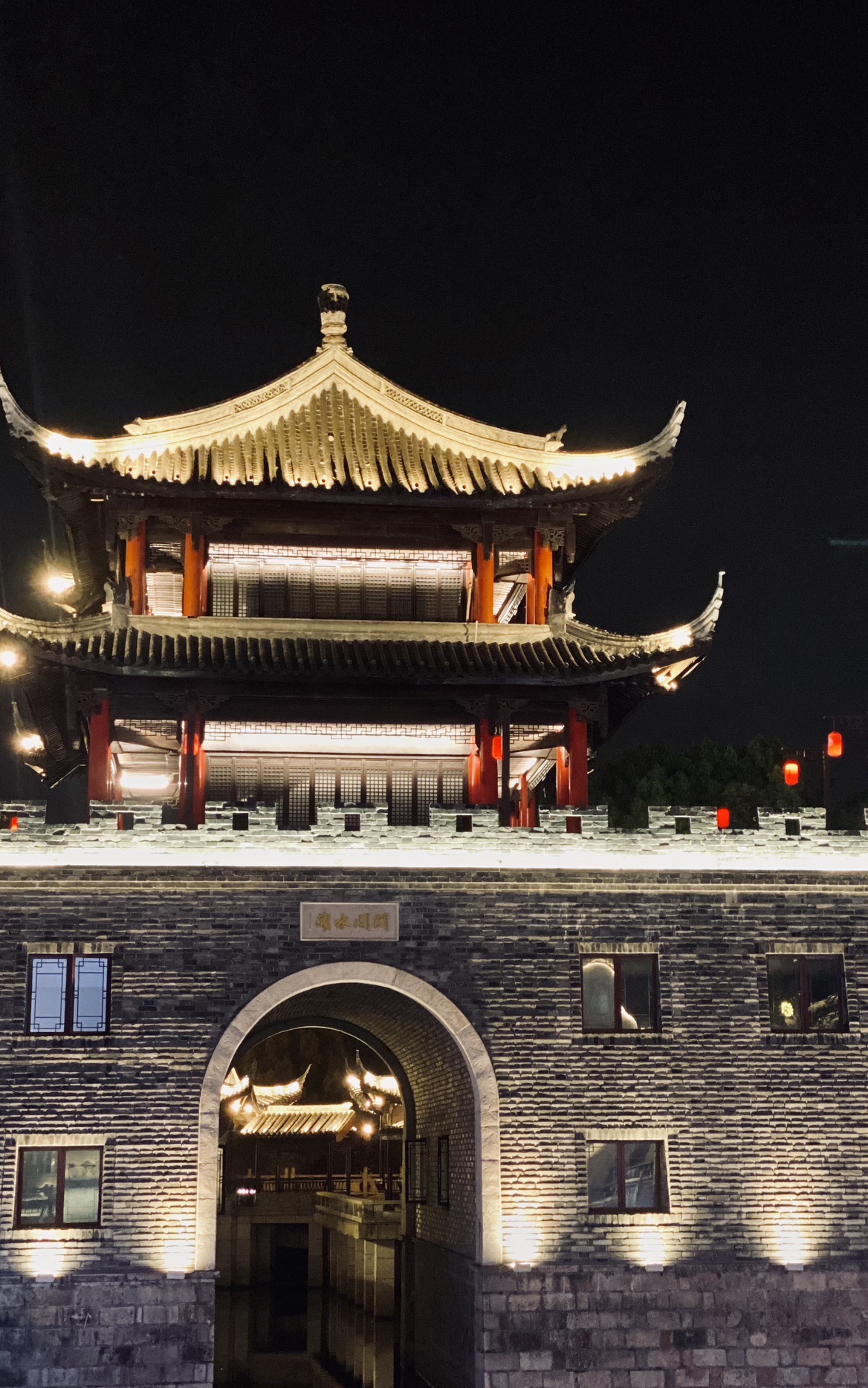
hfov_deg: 21.9
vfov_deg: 34.5
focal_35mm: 59
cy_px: 736
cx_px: 550
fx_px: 2232
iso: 400
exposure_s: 1/17
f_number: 2
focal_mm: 6
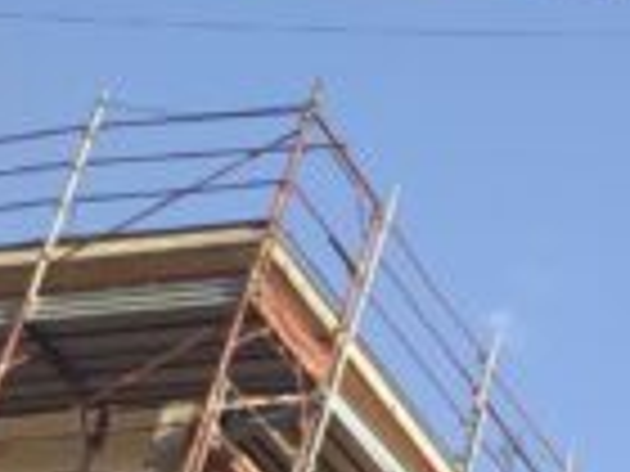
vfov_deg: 12.5
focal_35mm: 110
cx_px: 1390
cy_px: 796
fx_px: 2002
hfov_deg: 14.0
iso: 100
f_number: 1.9
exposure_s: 1/900
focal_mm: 3.94
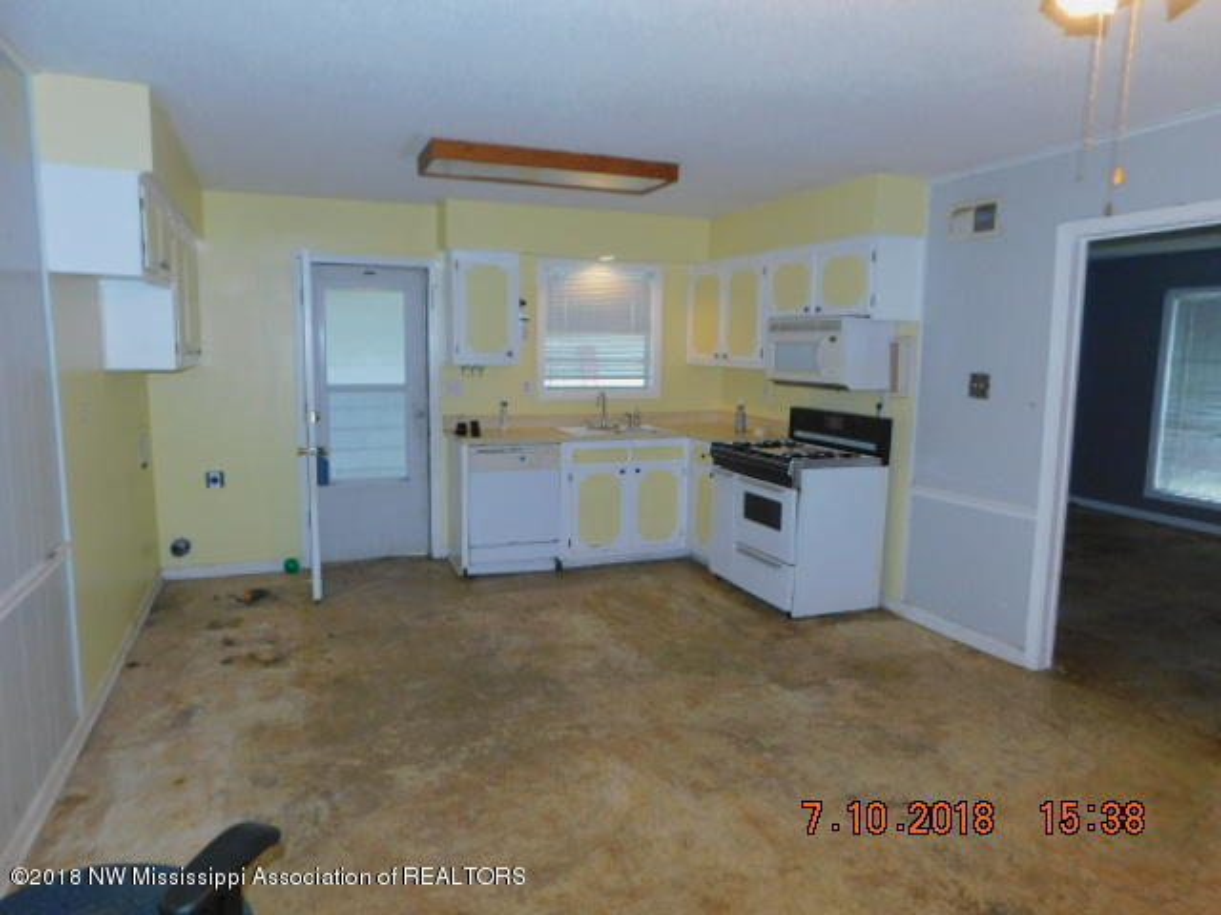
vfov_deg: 58.9
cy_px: 458
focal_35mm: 23
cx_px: 610
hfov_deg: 73.9
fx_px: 811
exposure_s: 1/30
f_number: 3
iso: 200
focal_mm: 4
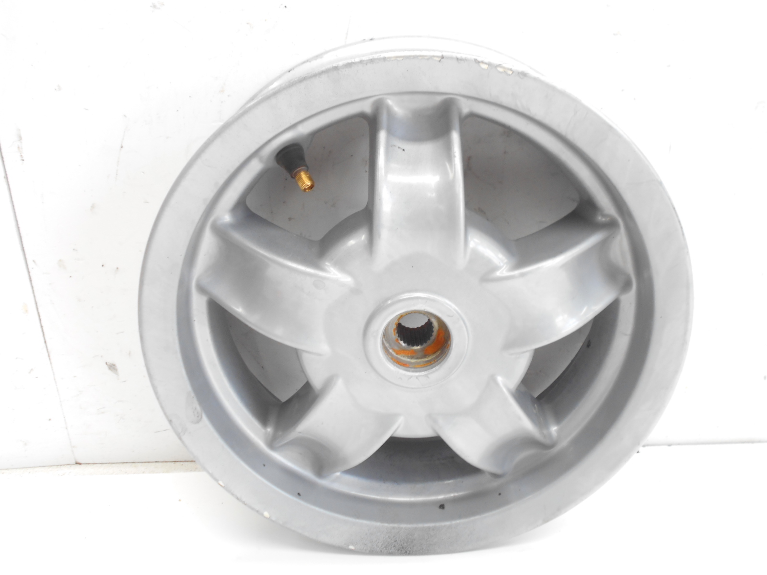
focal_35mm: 34
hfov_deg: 54.0
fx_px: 753
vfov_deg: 41.8
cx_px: 384
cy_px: 288
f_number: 3.6
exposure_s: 1/30
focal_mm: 5.8
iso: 160
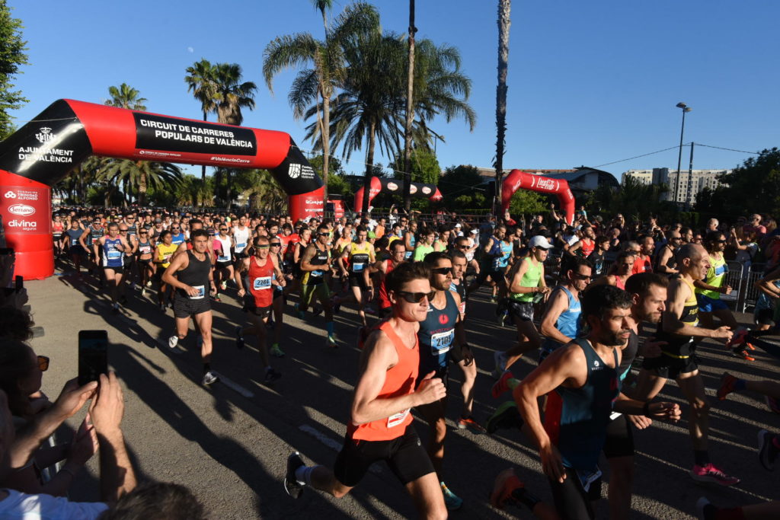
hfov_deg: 84.0
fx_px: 433
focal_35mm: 20
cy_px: 260
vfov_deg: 61.9
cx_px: 390
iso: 800
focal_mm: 20
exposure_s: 1/2000
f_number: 8
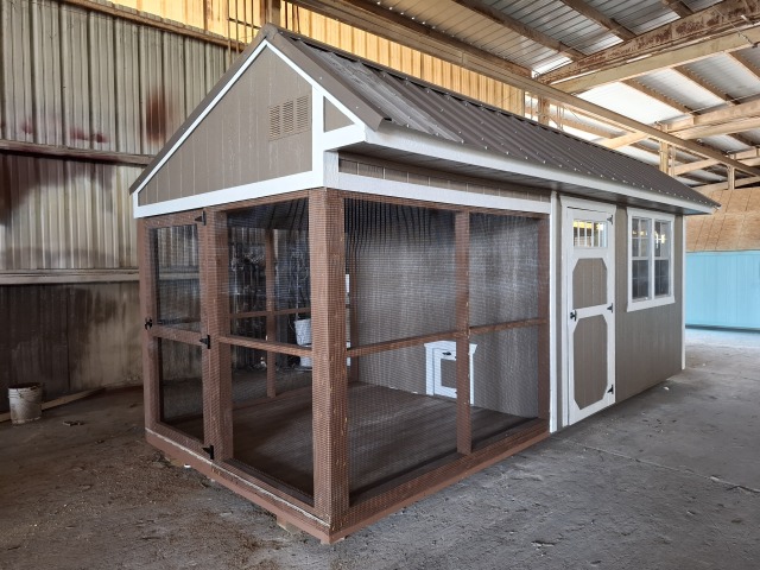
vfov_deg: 58.9
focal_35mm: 23
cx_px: 380
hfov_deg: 73.9
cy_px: 285
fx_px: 505
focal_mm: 5.54
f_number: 1.8
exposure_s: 1/40
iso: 250
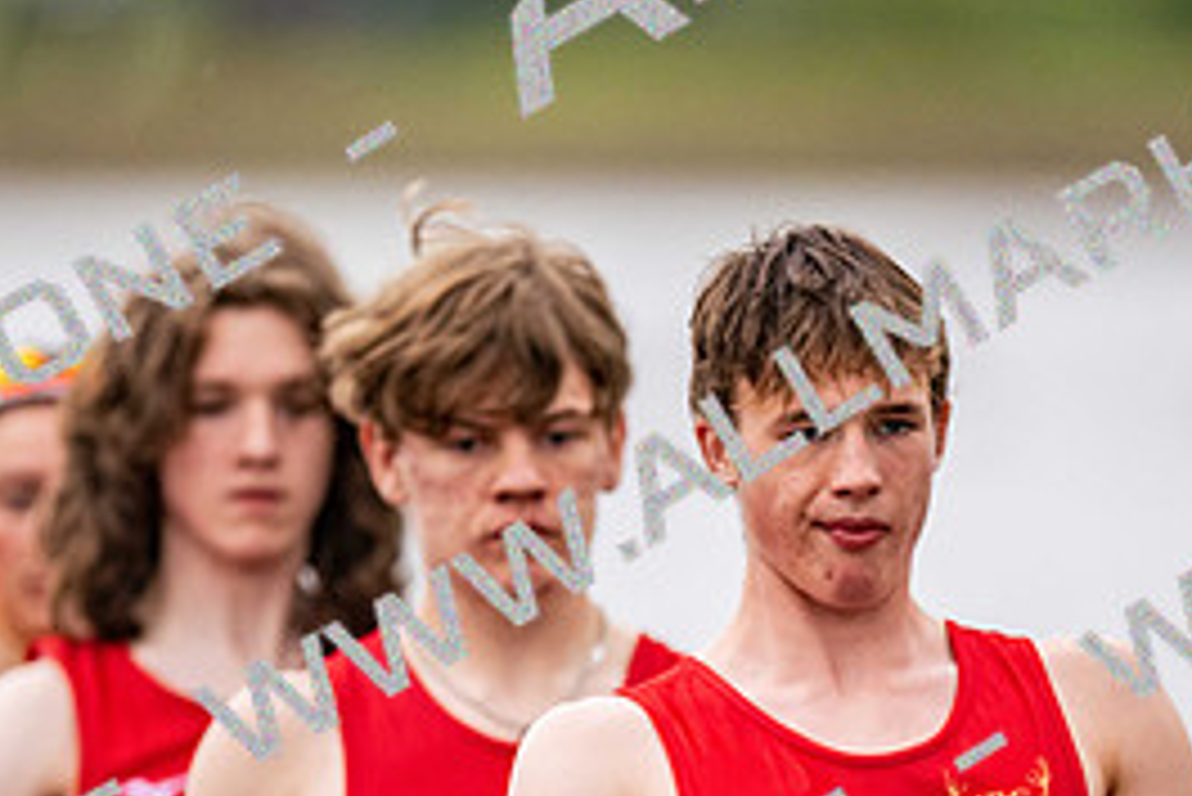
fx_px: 43497
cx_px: 751
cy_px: 776
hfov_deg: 1.6
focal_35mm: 1313
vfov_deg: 1.0
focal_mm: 600
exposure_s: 1/2500
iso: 800
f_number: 4
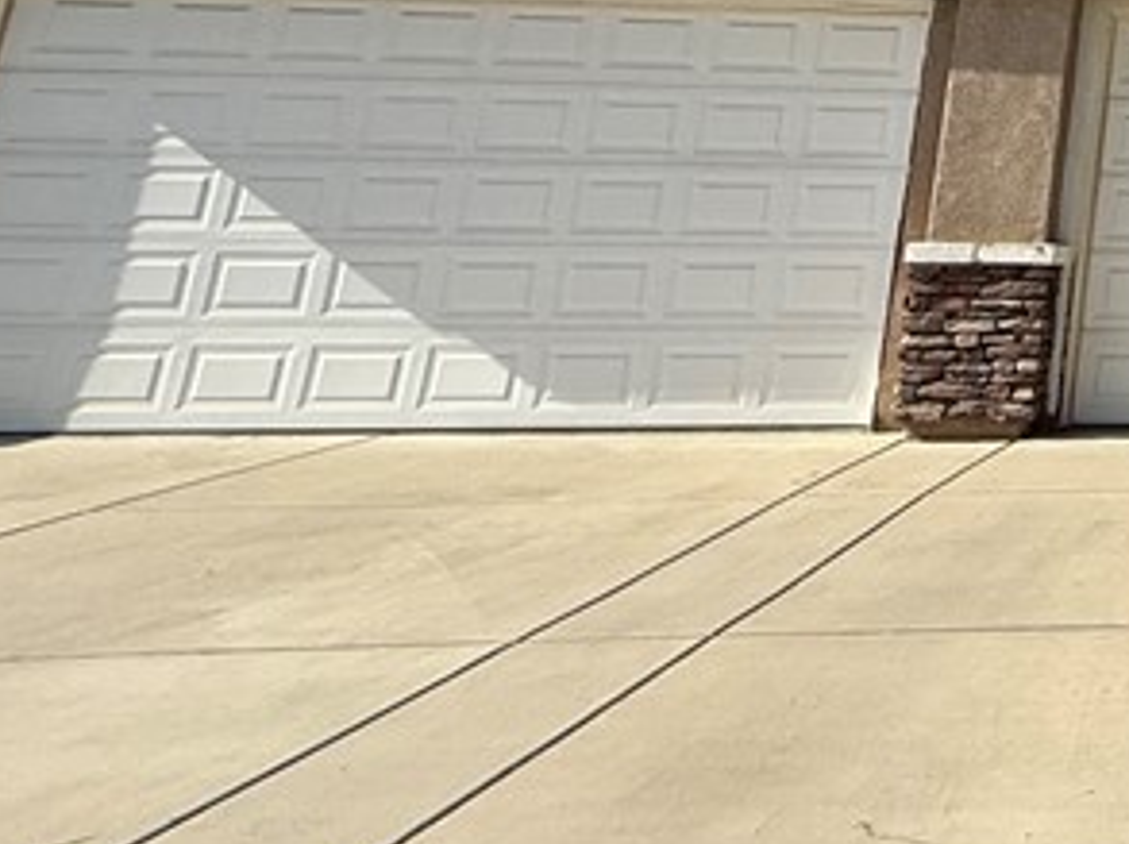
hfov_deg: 26.5
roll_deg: -0.4
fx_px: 1596
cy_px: -154
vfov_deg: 26.5
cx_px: 1742
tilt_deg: +14.8
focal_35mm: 49
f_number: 2.2
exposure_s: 1/2237
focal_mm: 2.22
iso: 50
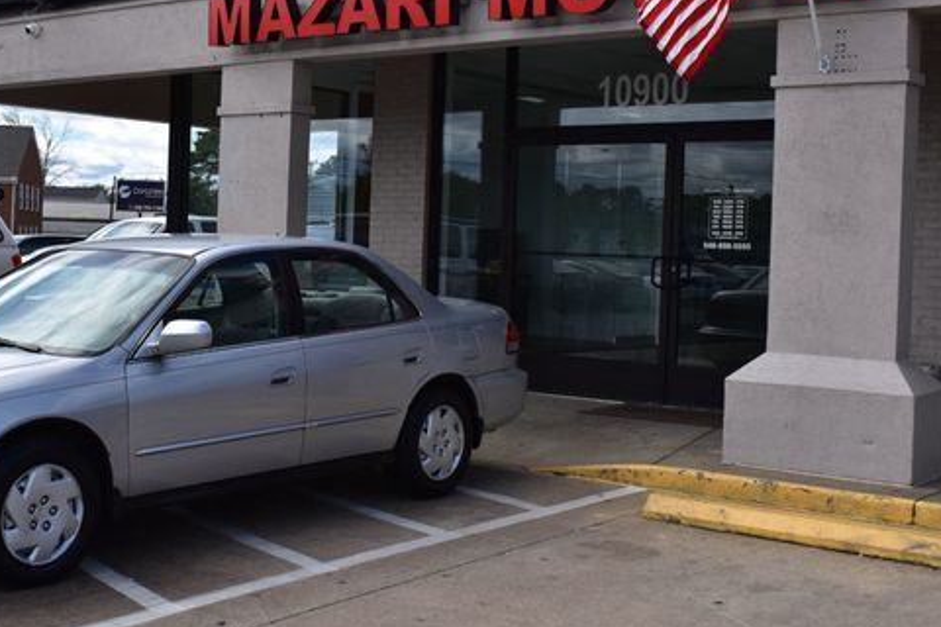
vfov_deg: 26.0
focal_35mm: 52
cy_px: 268
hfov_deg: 37.8
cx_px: 318
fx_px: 1359
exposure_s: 1/500
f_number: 11
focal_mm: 26
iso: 320
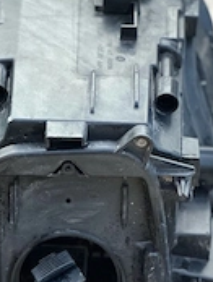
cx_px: 80
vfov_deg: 11.0
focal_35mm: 177
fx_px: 1449
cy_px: 288
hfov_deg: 8.4
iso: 100
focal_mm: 9
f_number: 2.8
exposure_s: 1/121
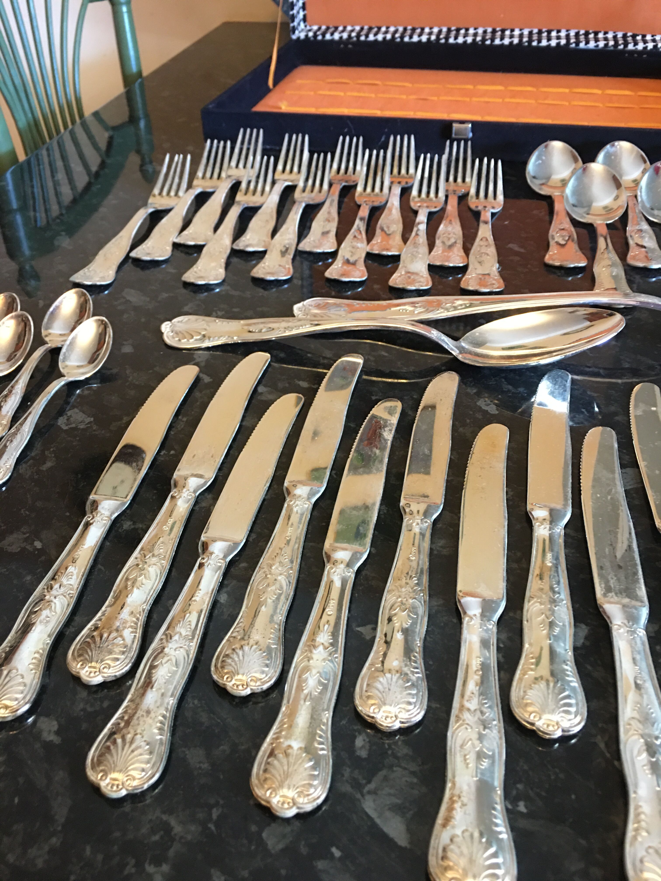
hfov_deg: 48.2
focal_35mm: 29
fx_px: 738
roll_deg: -0.1
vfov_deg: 61.7
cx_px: 330
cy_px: 440
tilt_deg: -37.4
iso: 100
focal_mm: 4.15
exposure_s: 1/8
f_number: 2.2
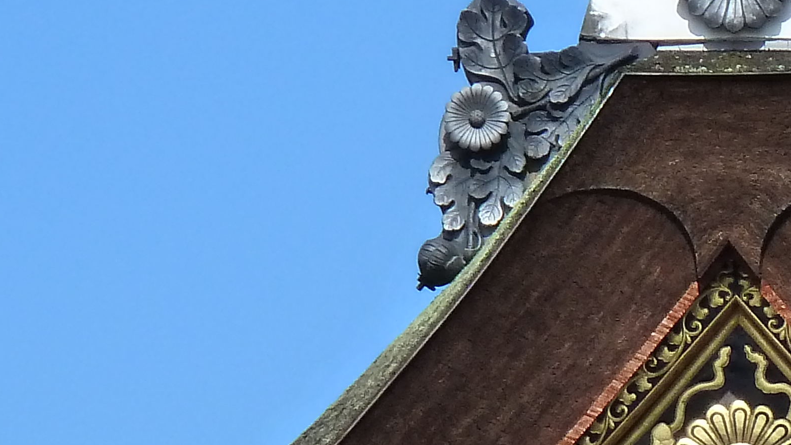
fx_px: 23196
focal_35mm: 1106
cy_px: 361
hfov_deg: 2.0
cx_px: 622
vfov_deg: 1.1
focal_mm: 49.2
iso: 200
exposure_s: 1/500
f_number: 4.9
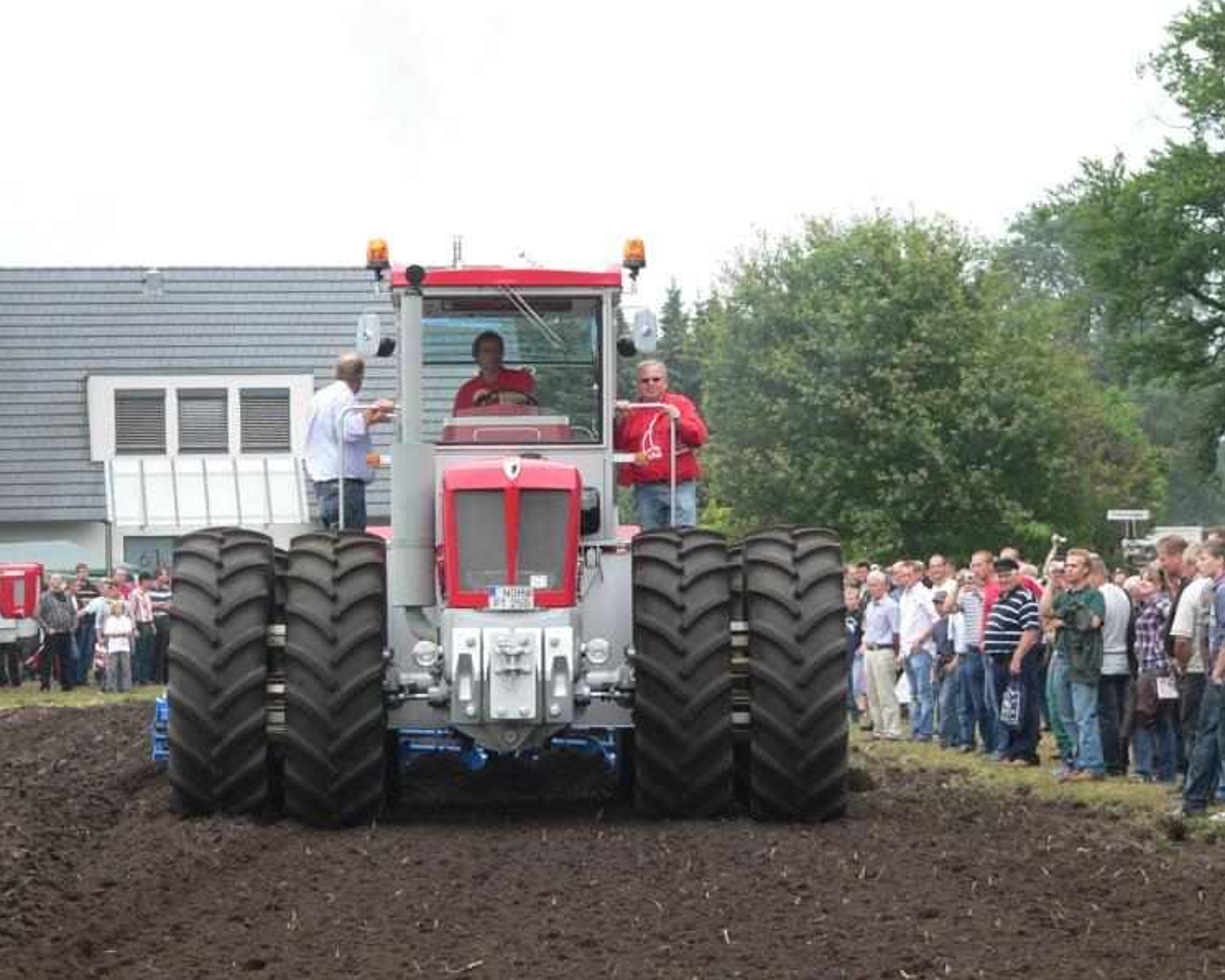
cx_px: 630
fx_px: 4749
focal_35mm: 131
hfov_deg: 14.7
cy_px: 490
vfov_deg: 11.8
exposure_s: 1/125
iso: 80
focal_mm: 20.8
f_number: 3.7
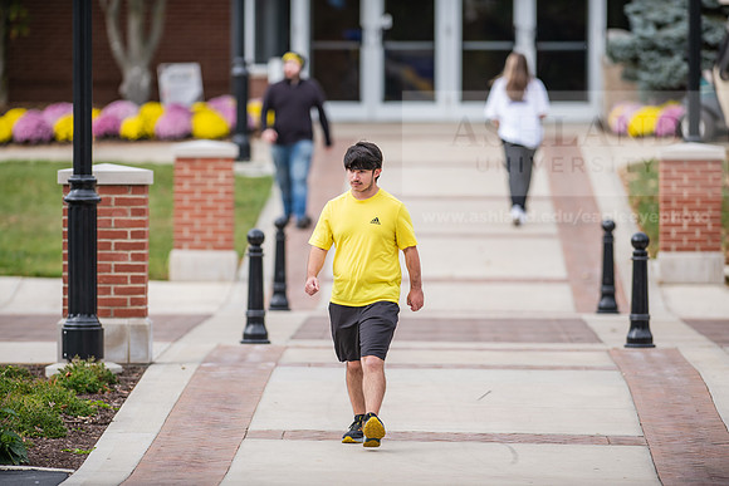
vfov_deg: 4.6
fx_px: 6076
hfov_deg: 6.9
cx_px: 364
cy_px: 243
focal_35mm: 300
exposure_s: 1/640
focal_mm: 300
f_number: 3.2
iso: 100
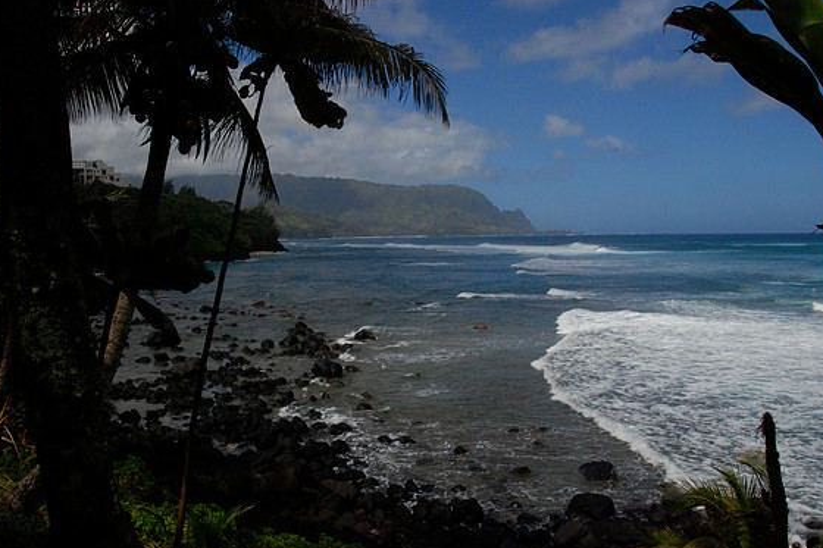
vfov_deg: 46.4
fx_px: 640
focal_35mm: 28
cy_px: 279
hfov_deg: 65.5
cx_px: 416
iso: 800
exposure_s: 1/750
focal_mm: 18
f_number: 22
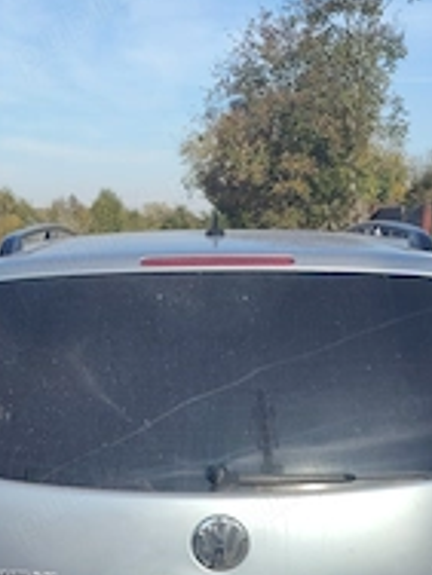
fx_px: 849
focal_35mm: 51
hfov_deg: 28.6
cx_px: 218
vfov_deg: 35.3
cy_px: 517
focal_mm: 5.25
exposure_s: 1/528
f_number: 1.75
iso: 100
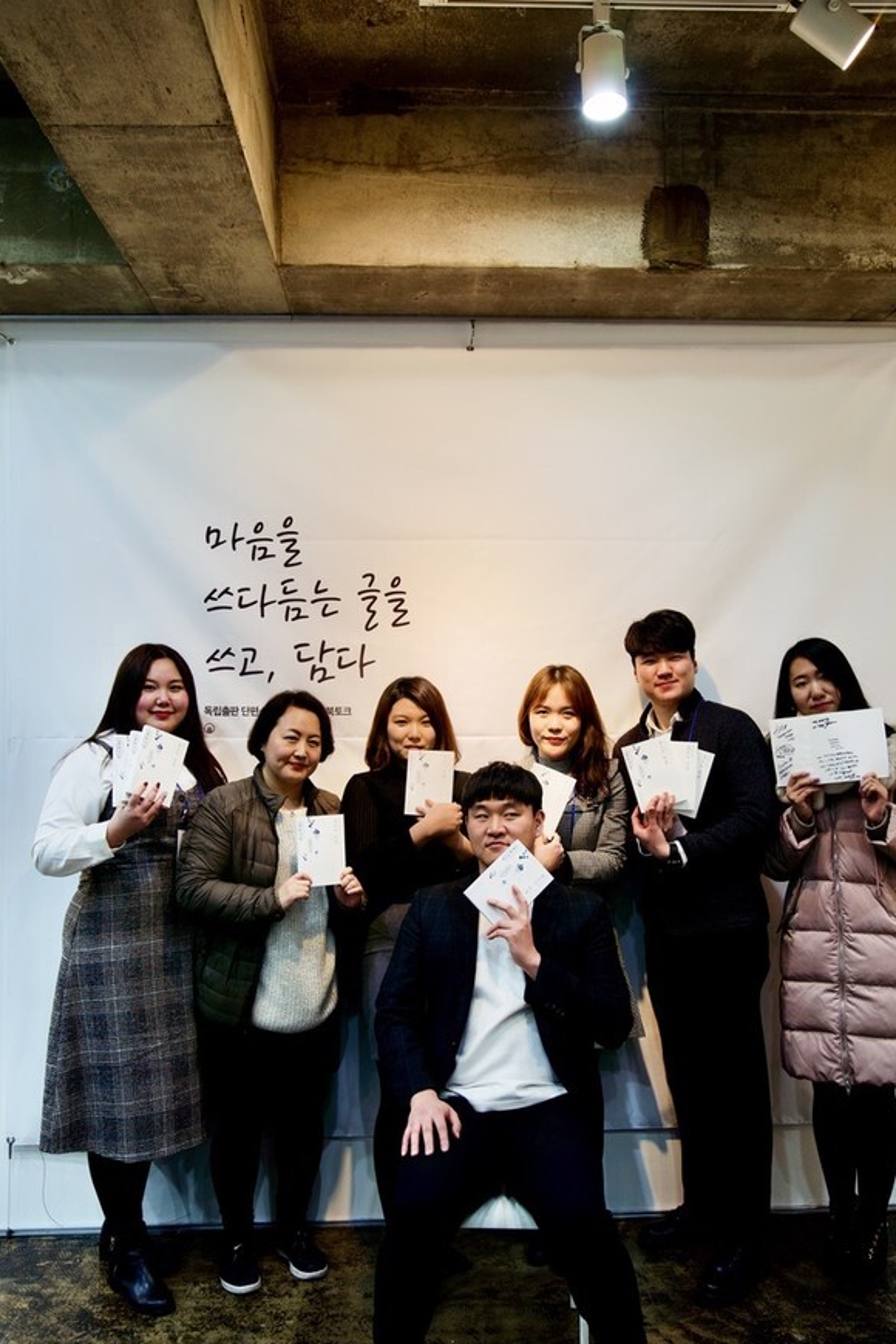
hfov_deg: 43.6
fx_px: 1120
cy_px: 689
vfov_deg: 61.9
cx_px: 460
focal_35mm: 30
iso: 200
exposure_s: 1/100
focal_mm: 29
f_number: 2.8
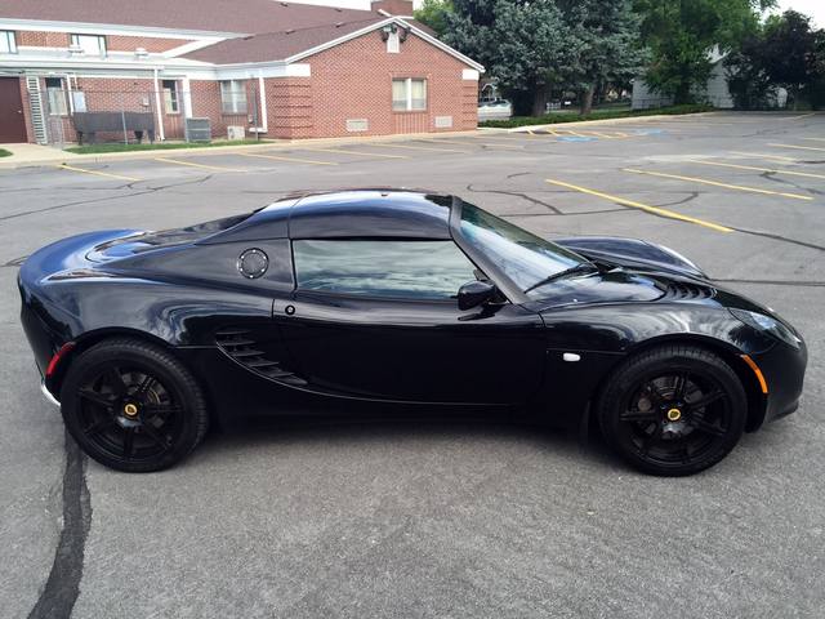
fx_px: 691
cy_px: 310
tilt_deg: -15.7
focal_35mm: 29
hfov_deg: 61.7
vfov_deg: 48.2
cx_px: 412
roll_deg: -0.3
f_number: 2.2
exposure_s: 1/465
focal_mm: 4.15
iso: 32
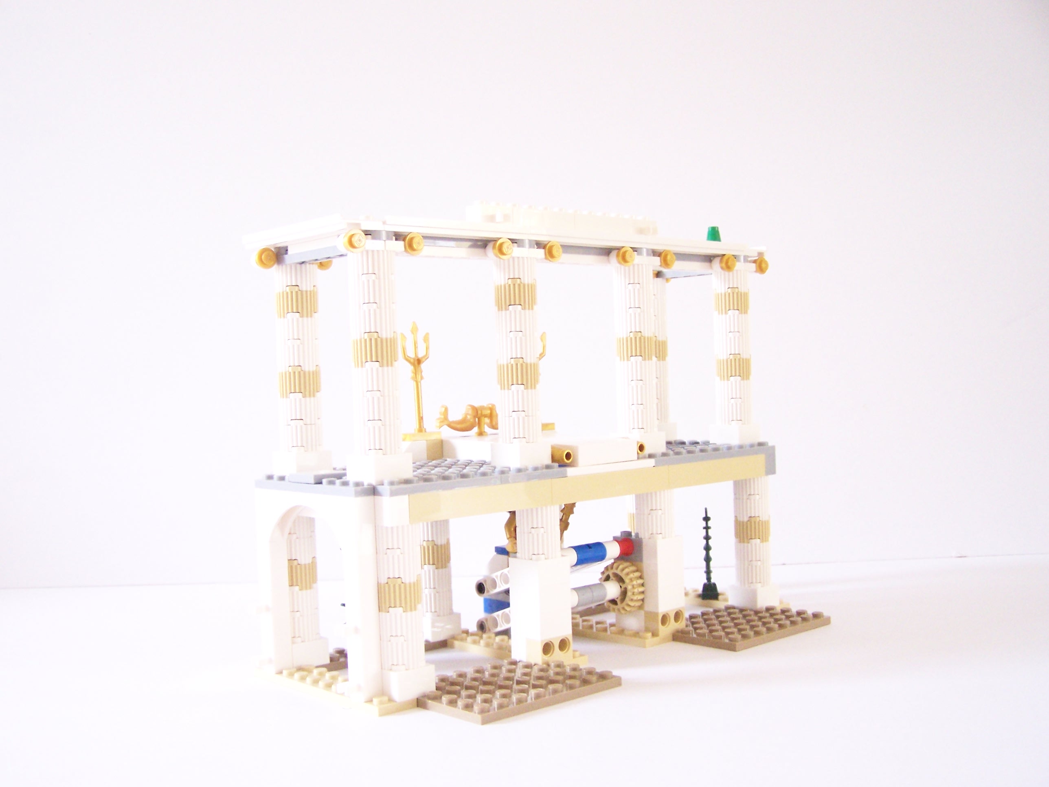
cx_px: 524
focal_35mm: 38
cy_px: 394
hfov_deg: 49.0
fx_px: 1152
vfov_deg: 37.7
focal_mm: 6.3
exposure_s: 1/10
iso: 400
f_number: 3.2
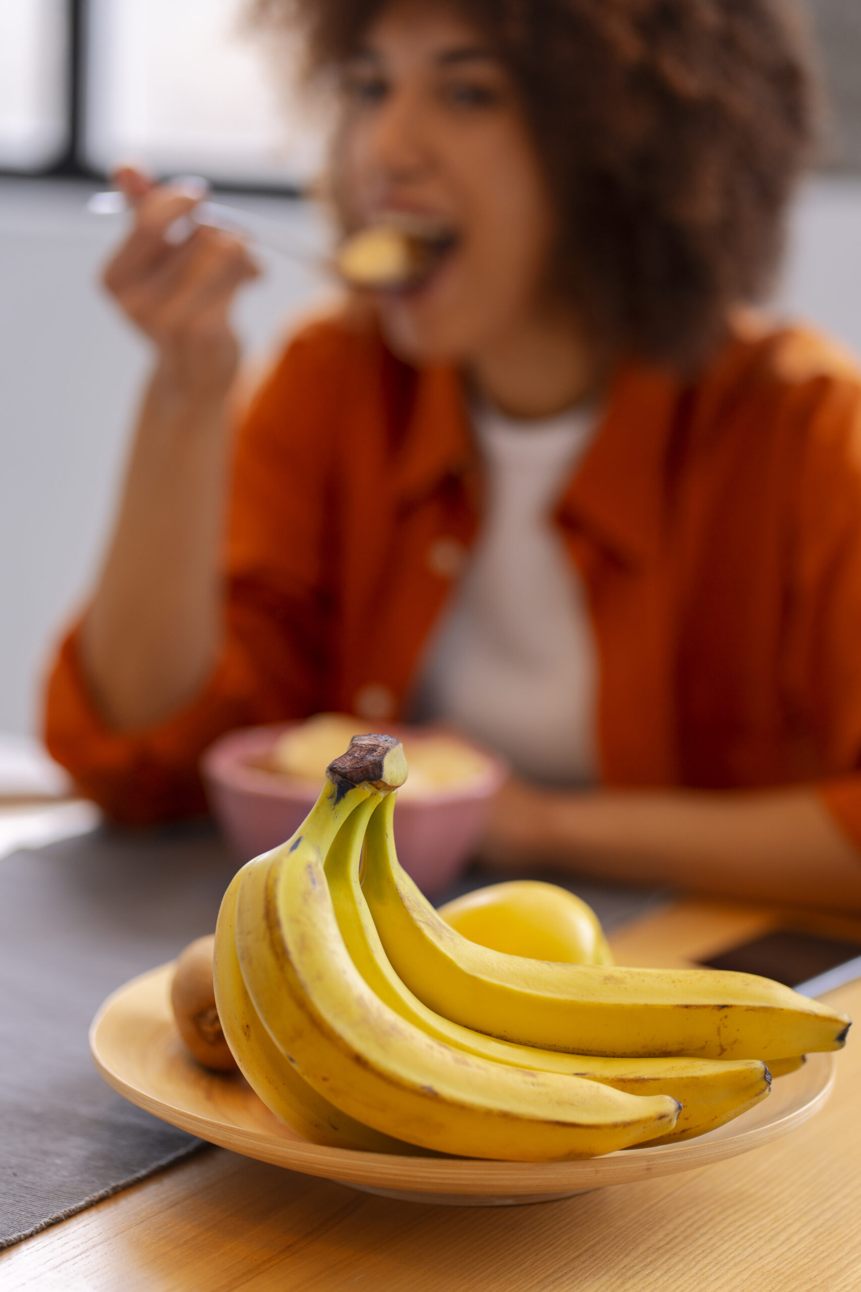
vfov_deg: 23.9
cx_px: 430
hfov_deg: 16.1
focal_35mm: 85
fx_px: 3049
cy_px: 646
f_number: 2.5
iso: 320
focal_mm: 85
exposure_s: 1/160
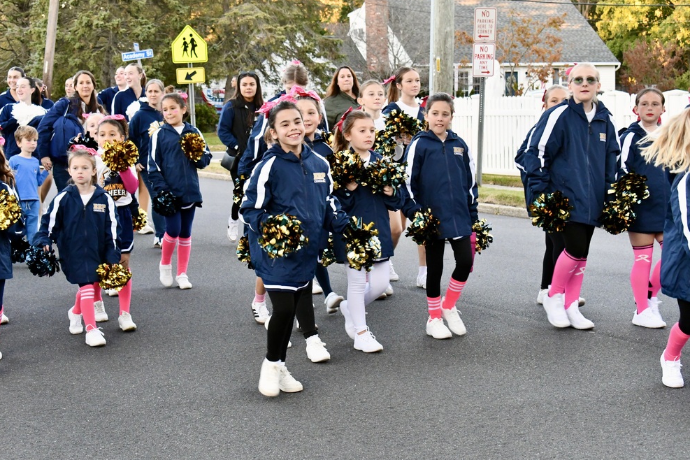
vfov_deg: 17.9
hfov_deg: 26.7
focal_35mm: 76
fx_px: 1457
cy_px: 230
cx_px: 347
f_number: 7.1
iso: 3200
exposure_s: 1/200
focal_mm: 50
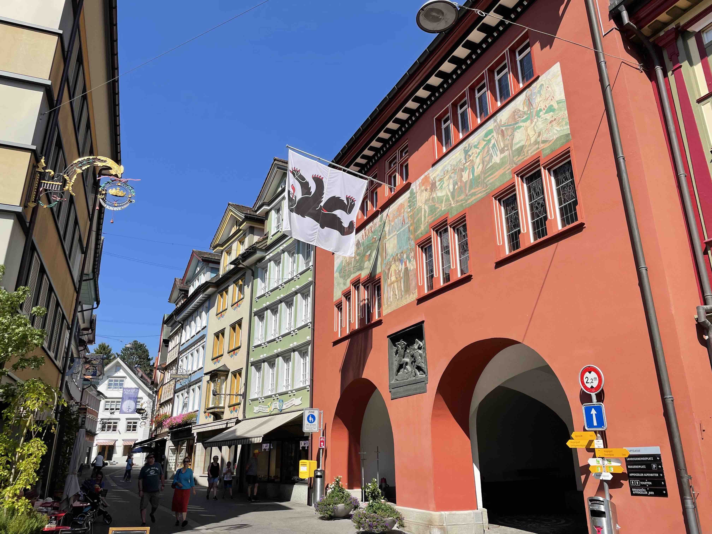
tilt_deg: +20.2
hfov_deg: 67.3
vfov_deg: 53.1
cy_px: 267
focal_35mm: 26
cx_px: 356
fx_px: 535
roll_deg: +0.4
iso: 32
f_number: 1.6
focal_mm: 4.2
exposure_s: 1/3300
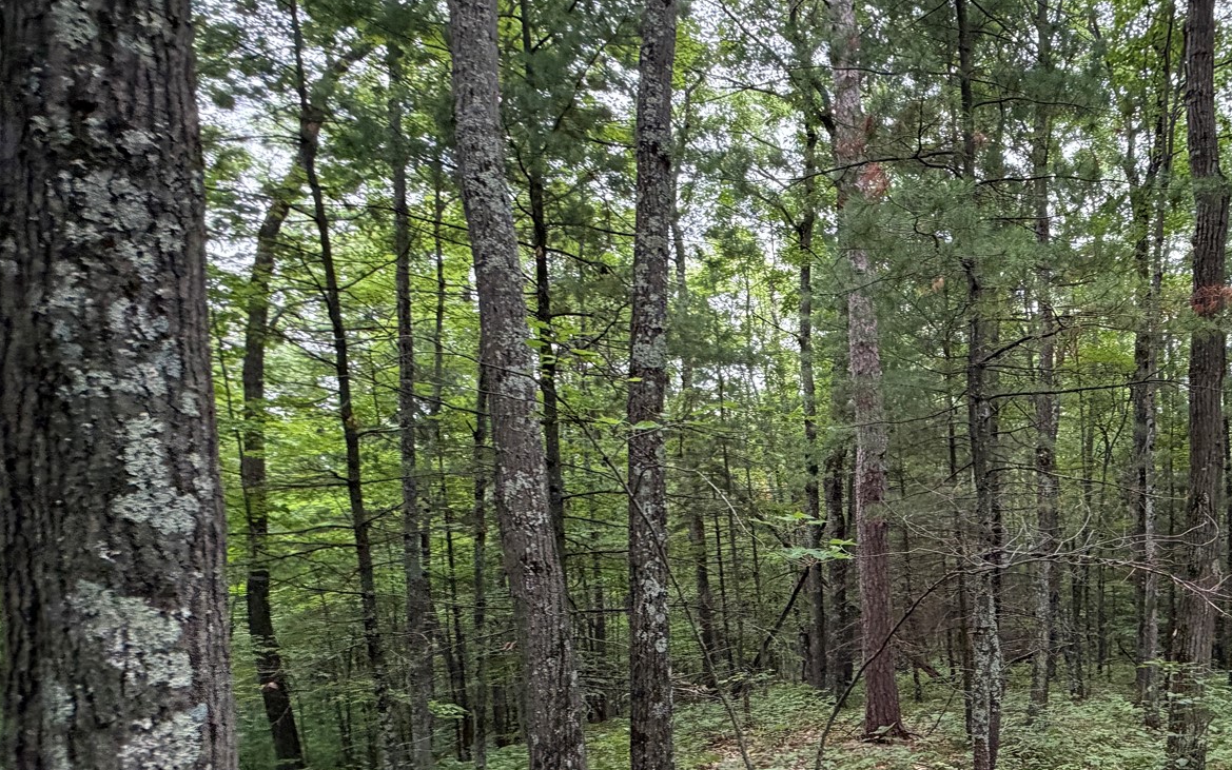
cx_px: 961
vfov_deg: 46.1
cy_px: 567
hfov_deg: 65.0
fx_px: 873
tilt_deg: -1.3
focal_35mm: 26
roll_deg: +0.3
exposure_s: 1/107
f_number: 2.2
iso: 320
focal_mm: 2.22
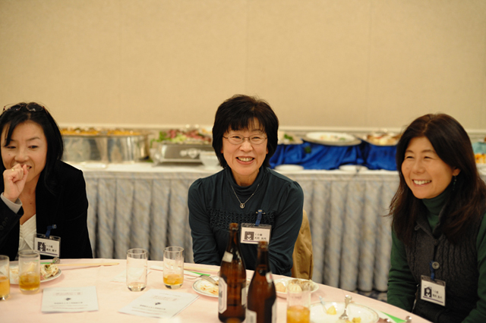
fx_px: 675
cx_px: 243
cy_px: 162
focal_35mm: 50
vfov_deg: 27.0
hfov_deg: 39.6
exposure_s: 1/100
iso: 1400
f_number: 2.8
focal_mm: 50
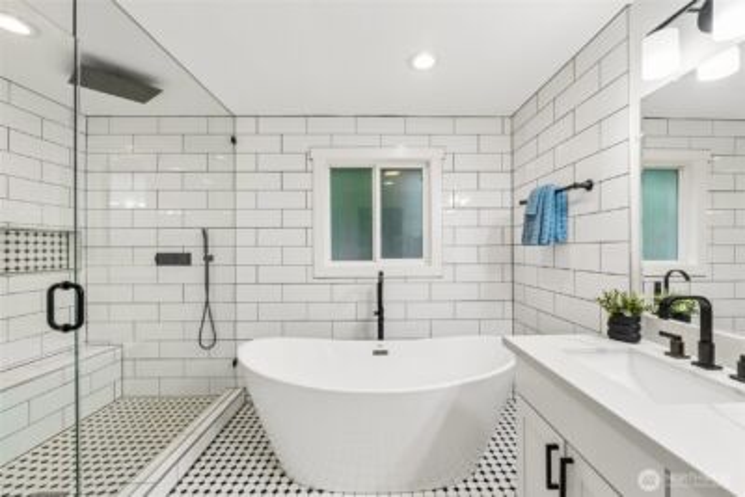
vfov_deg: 77.4
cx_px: 372
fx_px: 311
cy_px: 248
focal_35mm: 15
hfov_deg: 100.4
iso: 250
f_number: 9
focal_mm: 10
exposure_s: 1/20
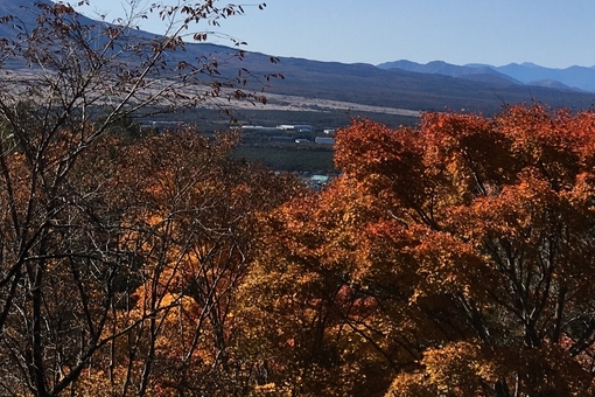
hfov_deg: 27.1
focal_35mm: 71
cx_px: 24
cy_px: -62
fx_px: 1173
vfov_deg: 18.3
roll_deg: -1.1
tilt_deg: +7.3
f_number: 2.2
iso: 25
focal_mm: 4.15
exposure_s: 1/2653
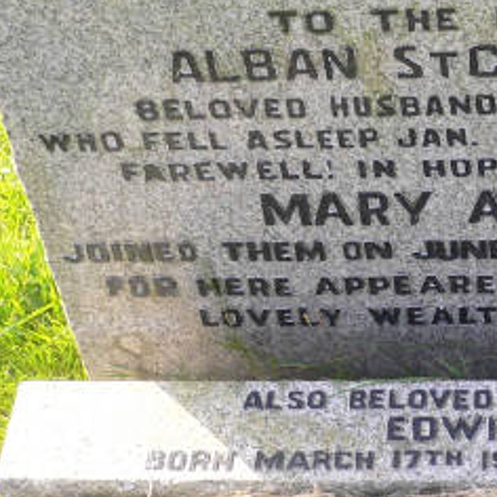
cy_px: 284
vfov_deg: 16.6
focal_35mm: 105
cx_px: 533
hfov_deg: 16.1
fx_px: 1706
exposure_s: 1/200
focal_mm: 5.8
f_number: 2.8
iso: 80
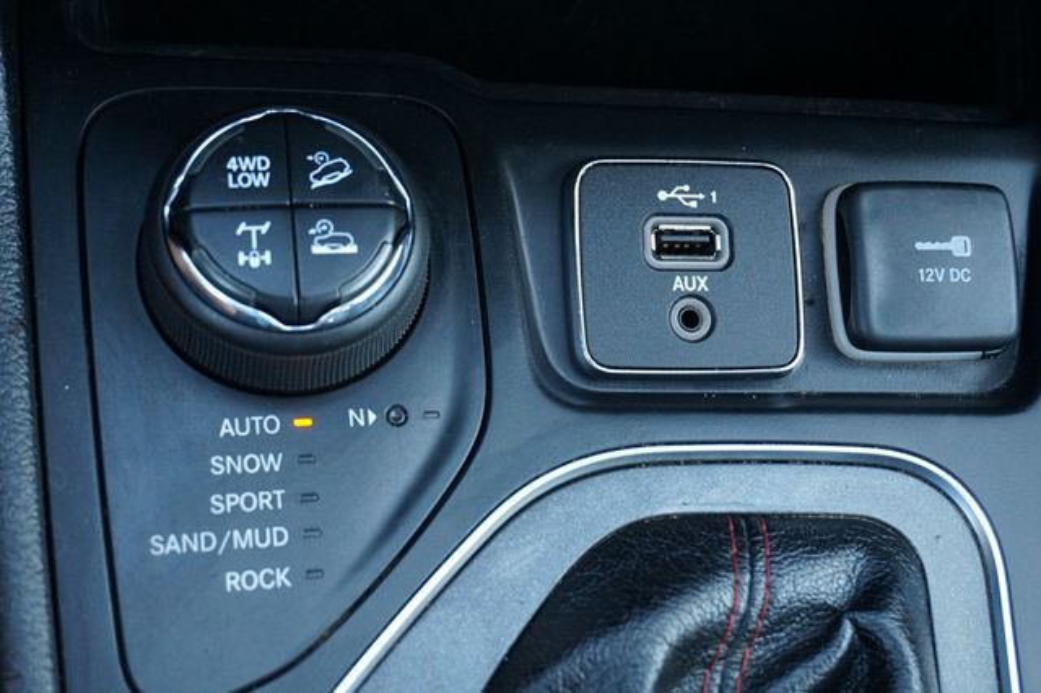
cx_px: 520
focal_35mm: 51
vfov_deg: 26.5
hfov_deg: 38.9
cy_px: 346
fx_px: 1474
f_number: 5
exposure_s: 1/60
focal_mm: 34
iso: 1600
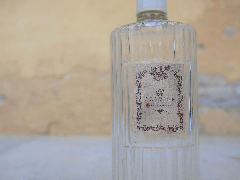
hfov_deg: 46.8
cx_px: 120
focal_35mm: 40
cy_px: 90
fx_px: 277
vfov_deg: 36.0
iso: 200
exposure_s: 1/320
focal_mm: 20
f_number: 3.2
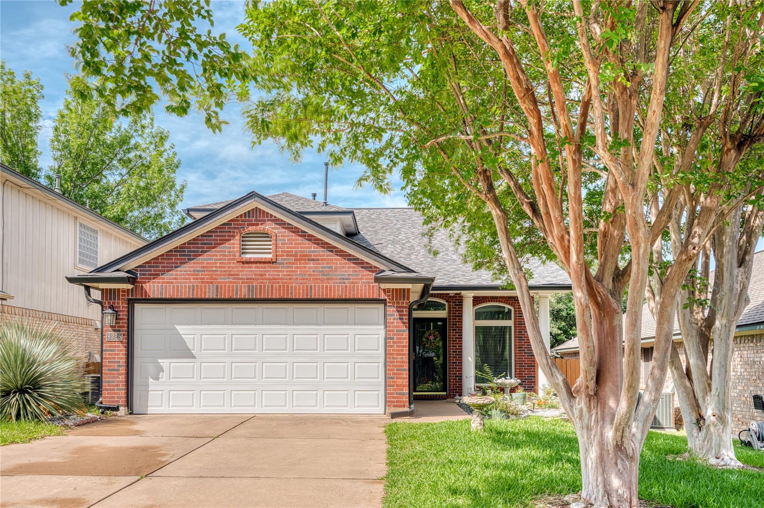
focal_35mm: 27
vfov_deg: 47.9
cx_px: 382
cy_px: 254
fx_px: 573
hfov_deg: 67.4
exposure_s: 1/250
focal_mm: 27
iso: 100
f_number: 8
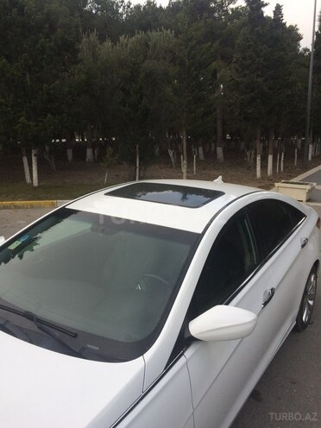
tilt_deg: -15.2
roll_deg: +0.4
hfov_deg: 48.2
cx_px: 160
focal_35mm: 29
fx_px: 359
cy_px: 214
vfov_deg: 61.7
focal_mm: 4.15
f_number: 2.2
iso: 32
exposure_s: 1/954
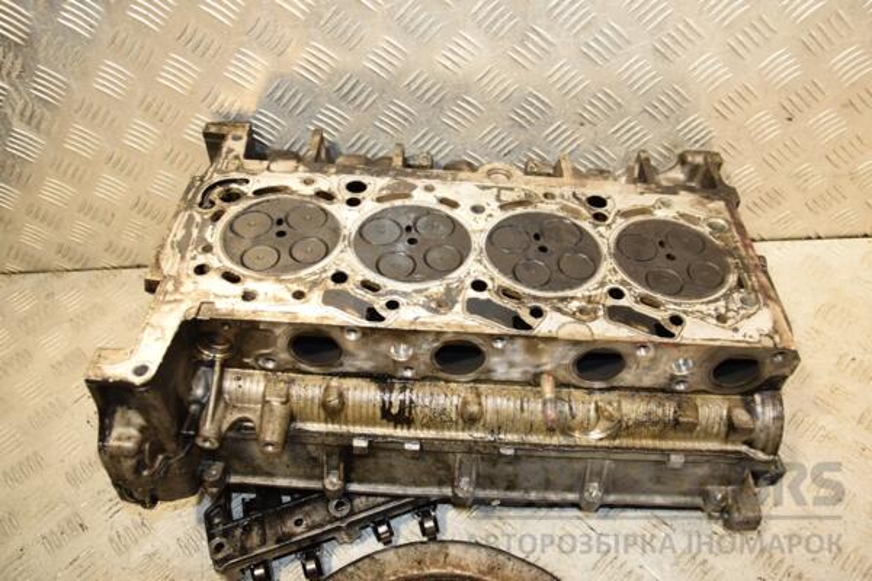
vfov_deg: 47.9
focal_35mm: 27
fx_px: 654
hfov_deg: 67.4
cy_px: 290
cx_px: 436
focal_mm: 18
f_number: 5
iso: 800
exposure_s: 1/200
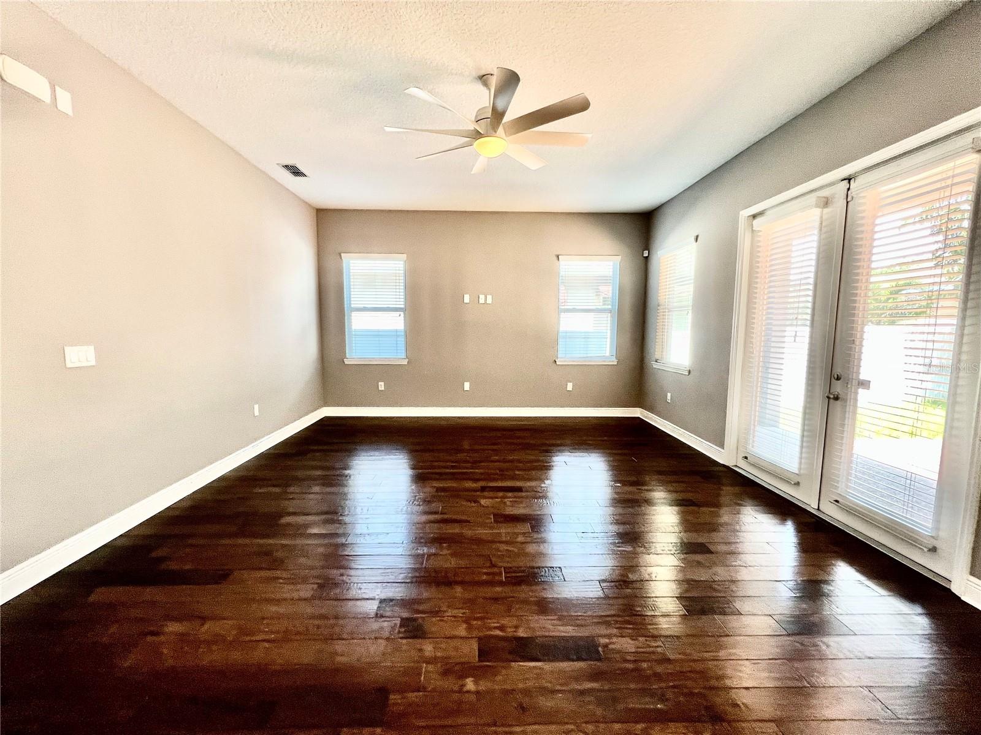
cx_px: 490
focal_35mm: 13
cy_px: 368
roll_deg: +0.5
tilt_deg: -5.9
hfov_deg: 106.2
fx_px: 368
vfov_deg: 89.9
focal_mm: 1.57
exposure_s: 1/120
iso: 100
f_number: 1.8
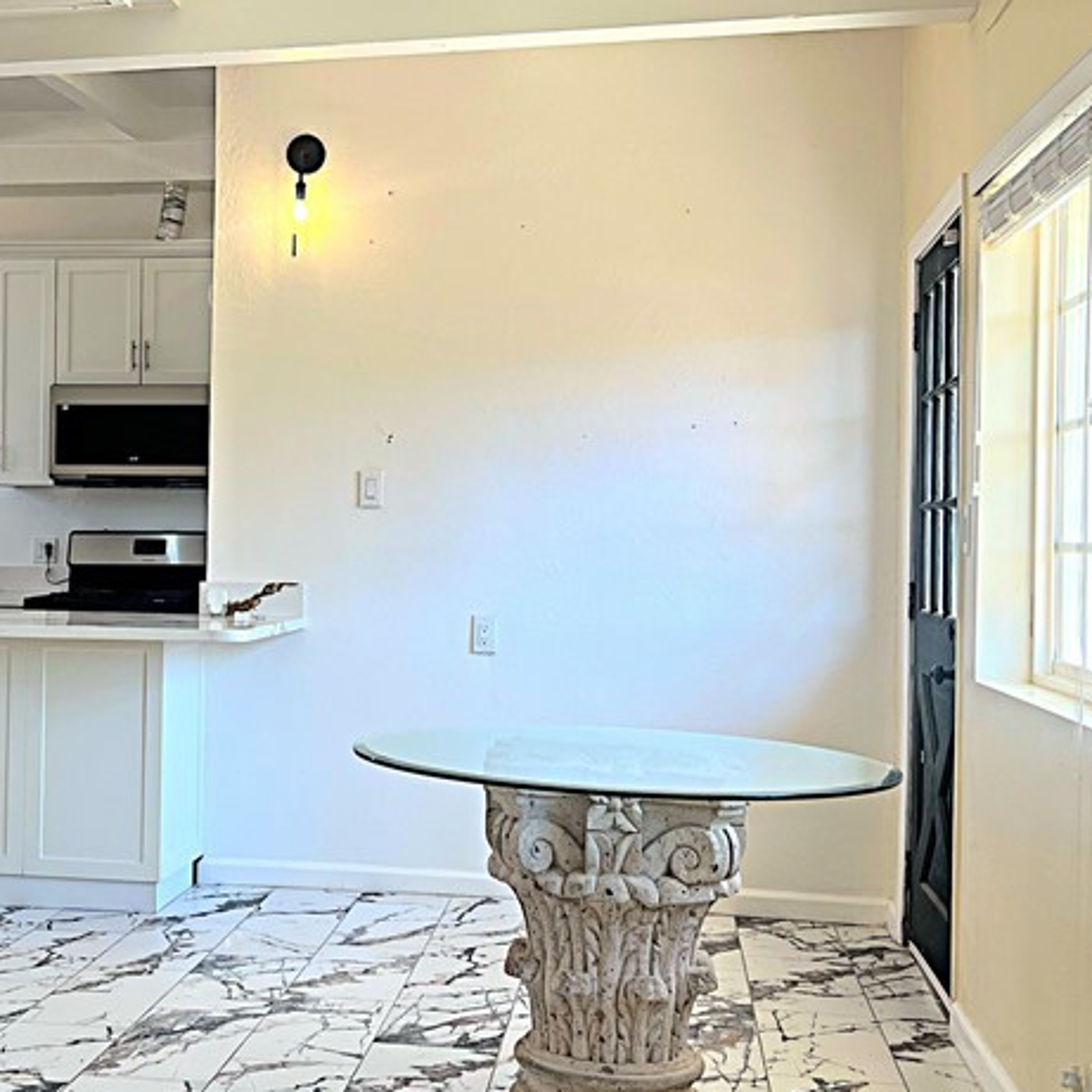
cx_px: 256
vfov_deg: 33.4
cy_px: 542
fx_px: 1820
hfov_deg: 32.7
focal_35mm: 51
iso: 40
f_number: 1.5
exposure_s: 1/120
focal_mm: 5.7
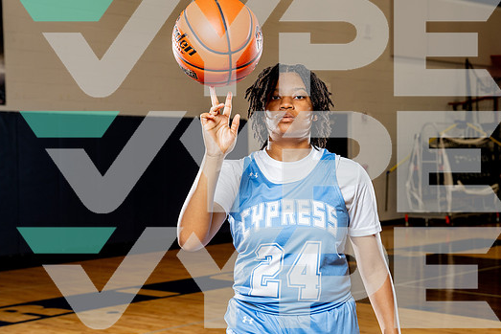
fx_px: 988
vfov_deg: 19.2
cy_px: 162
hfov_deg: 28.4
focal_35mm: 71
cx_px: 263
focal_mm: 64
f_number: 5.6
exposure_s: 1/250
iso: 400
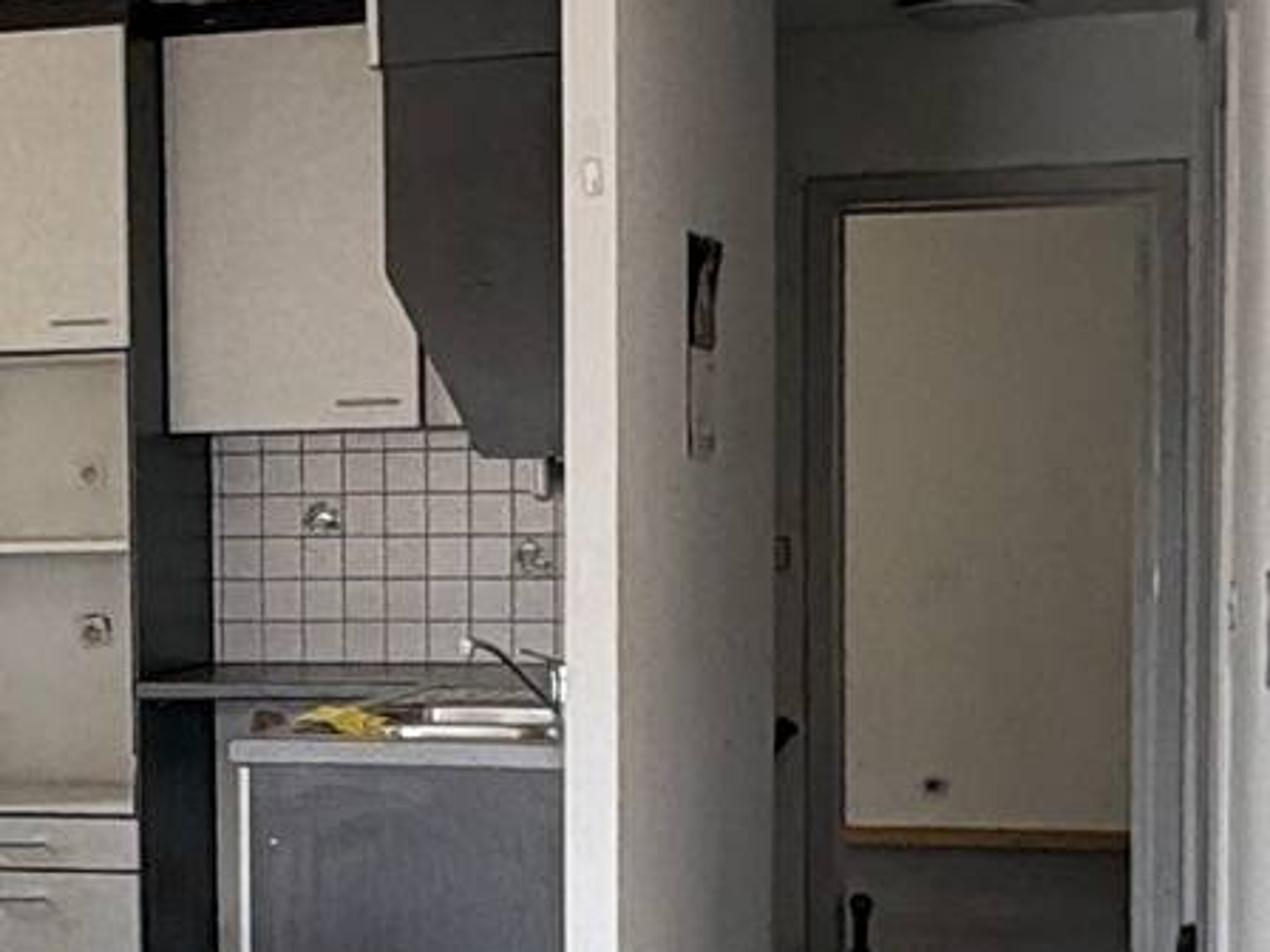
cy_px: 672
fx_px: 2935
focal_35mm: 80
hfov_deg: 23.7
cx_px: 91
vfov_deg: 18.4
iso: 50
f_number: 2.2
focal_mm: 2.22
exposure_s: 1/99
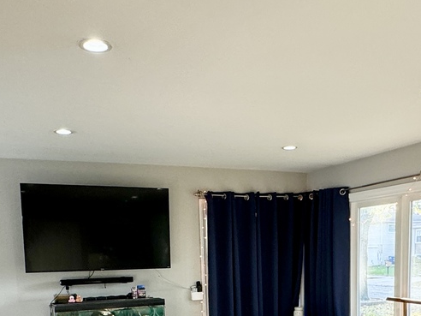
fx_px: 499
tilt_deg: -7.2
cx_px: 227
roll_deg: +1.4
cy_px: 307
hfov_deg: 45.7
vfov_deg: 32.6
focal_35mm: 41
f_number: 2.2
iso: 200
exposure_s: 1/60
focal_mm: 2.22
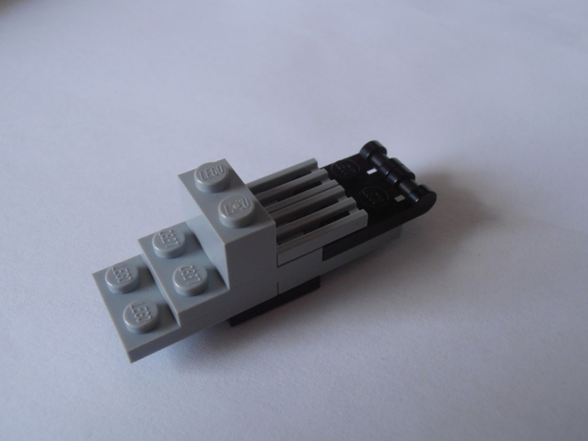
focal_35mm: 37
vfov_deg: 38.7
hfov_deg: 50.1
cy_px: 220
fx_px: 628
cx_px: 294
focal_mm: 6.61
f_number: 3.9
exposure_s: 1/40
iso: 100
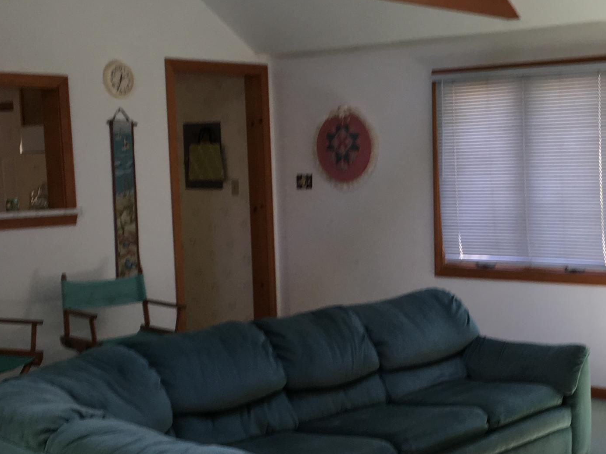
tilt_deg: -7.1
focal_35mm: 63
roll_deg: +3.1
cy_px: 300
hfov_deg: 30.6
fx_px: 1103
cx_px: 373
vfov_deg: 23.2
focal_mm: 4.15
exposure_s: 1/30
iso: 40
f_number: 2.2
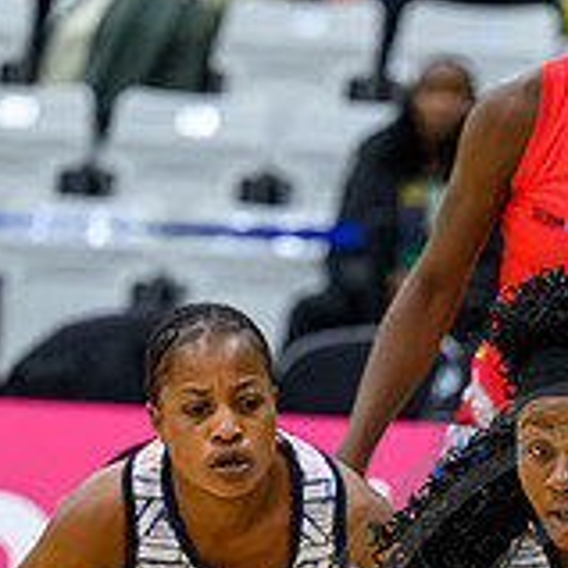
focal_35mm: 583
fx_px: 10823
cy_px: 887
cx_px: 645
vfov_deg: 3.0
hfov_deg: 3.0
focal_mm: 145
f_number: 3.2
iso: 4000
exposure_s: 1/1000
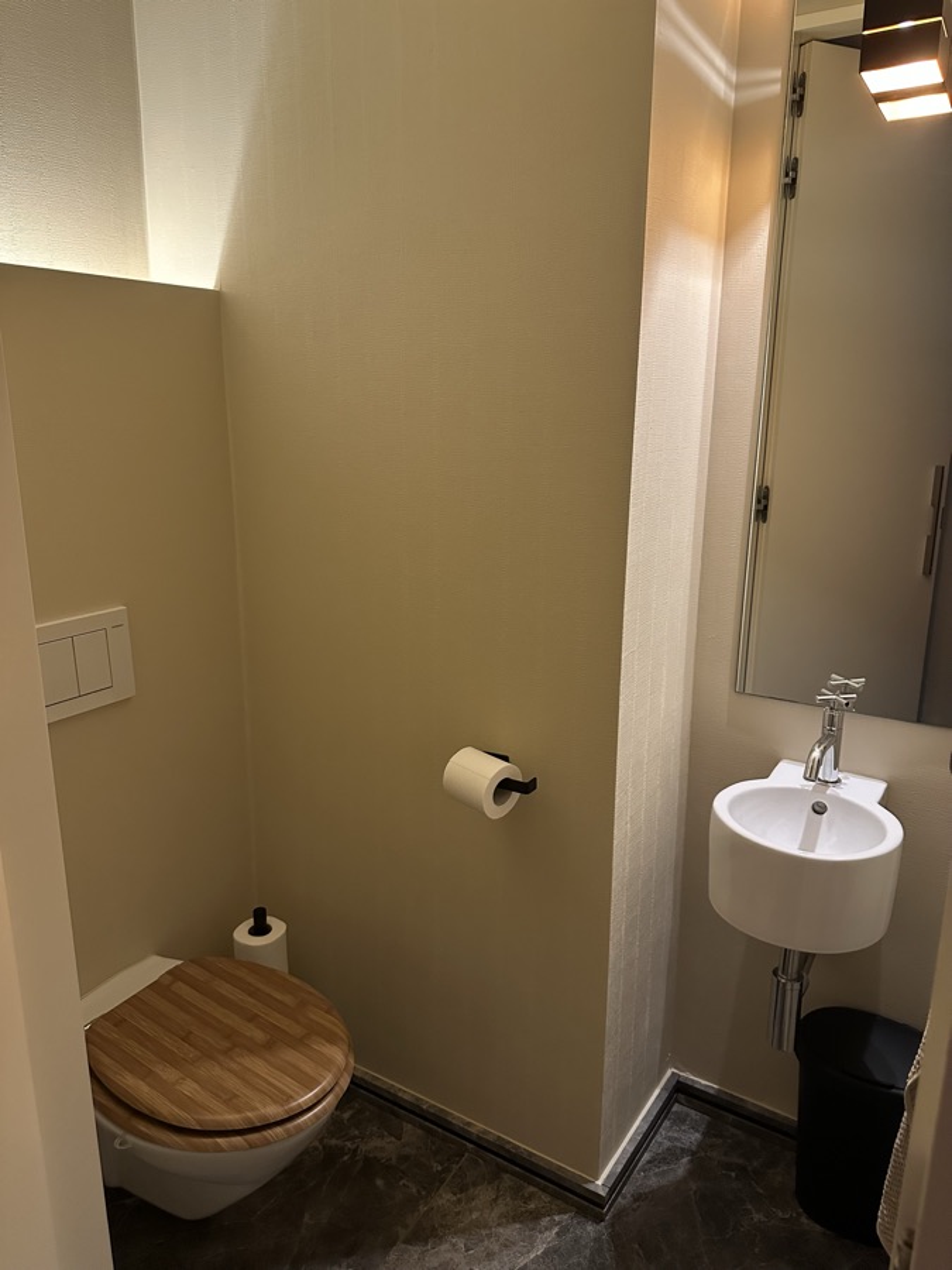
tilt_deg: -14.6
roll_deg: -0.7
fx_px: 880
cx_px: 476
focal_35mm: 24
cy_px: 635
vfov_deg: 71.6
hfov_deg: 56.8
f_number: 1.78
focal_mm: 6.86
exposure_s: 1/50
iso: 640
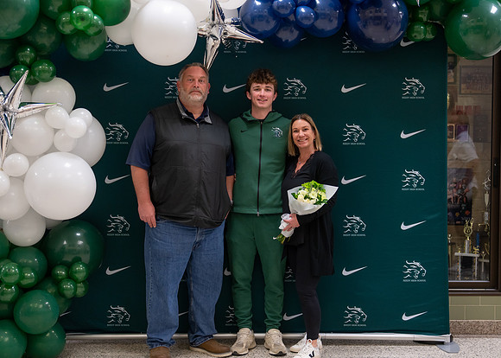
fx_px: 745
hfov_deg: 37.2
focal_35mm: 52
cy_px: 179
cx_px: 250
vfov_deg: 27.0
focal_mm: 50
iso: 640
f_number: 1.2
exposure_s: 1/320
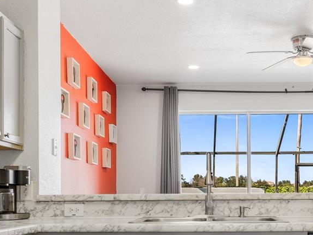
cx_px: 196
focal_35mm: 48
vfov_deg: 29.7
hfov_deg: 39.4
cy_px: 180
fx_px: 434
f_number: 8
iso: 100
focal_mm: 18
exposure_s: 4
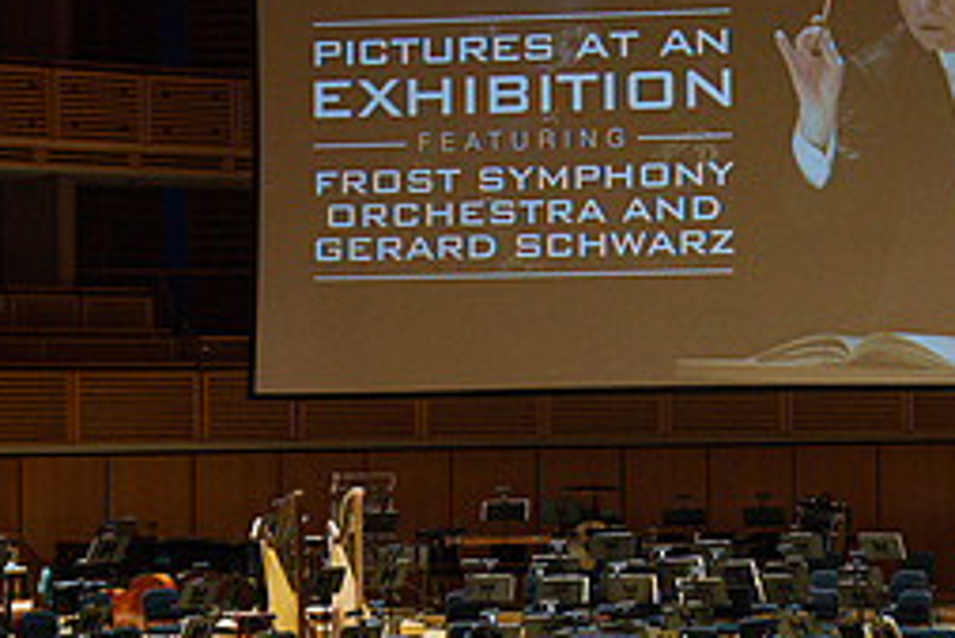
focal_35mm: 108
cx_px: 710
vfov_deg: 12.7
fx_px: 2867
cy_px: 345
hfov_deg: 18.8
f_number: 7.1
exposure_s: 1/200
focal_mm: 46
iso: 3200
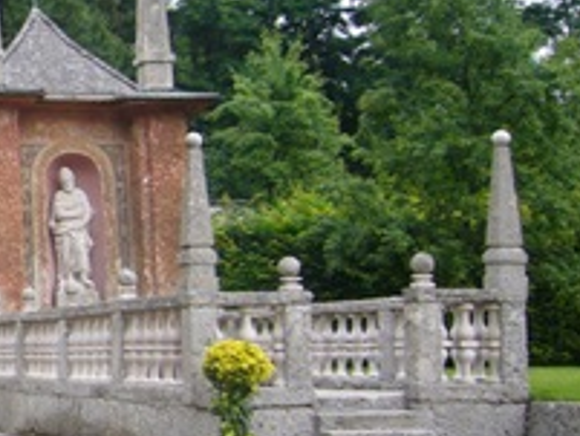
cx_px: -257
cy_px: 173
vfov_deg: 16.6
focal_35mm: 89
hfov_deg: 19.5
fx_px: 1492
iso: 80
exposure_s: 1/160
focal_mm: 4.6
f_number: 2.8
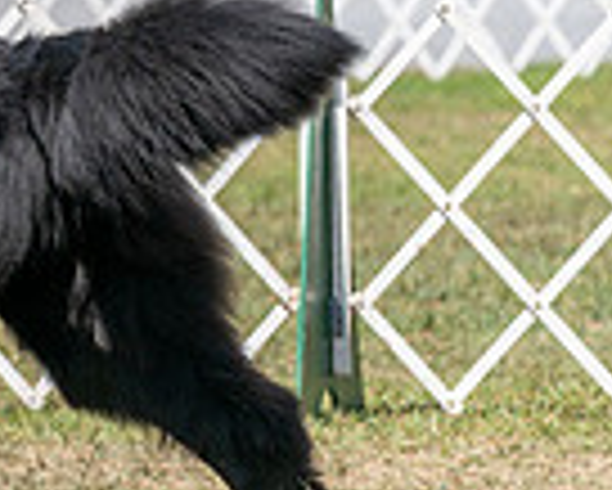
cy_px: -148
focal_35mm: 633
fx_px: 11474
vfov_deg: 2.4
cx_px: -452
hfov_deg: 3.0
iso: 200
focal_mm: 136
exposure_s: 1/1600
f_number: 4.5
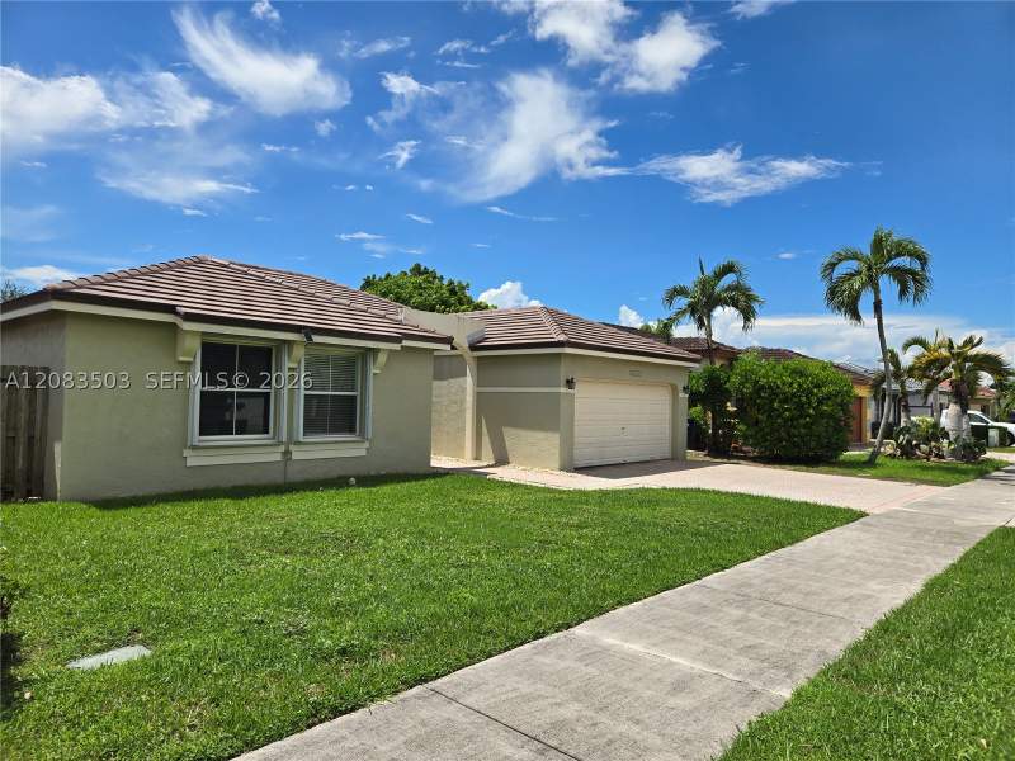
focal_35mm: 23
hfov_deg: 73.9
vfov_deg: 58.9
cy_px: 380
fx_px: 674
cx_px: 508
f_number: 1.8
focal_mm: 5.4
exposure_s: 1/3151
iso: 25
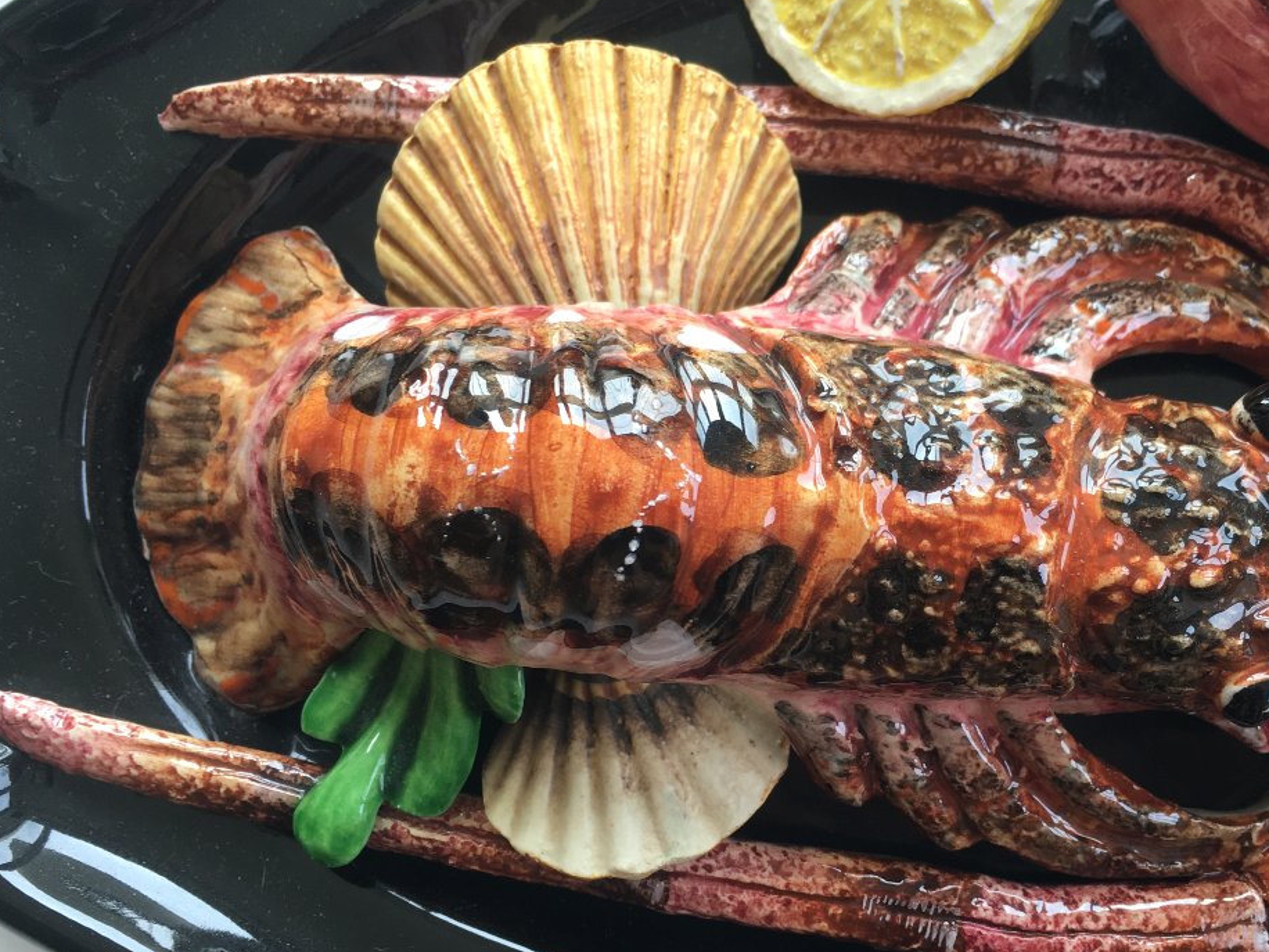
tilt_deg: -86.0
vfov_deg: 37.6
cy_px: 564
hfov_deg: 48.5
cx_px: 802
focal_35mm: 38
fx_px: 1393
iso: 32
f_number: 2.2
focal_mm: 4.15
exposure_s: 1/100
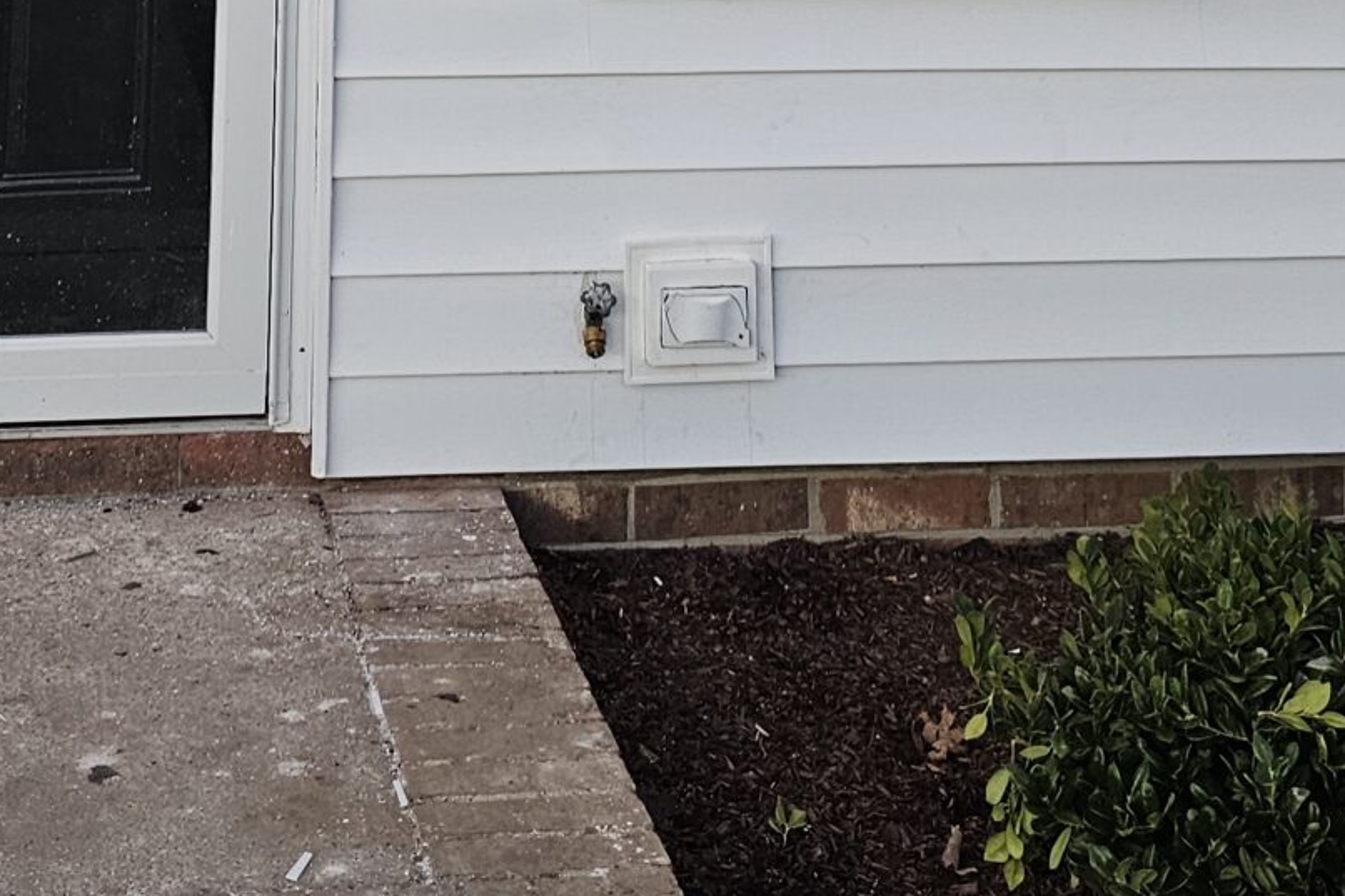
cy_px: -954
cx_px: 419
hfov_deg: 26.5
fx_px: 2839
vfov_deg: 14.5
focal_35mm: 76
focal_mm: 6.3
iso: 100
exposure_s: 1/120
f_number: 1.7
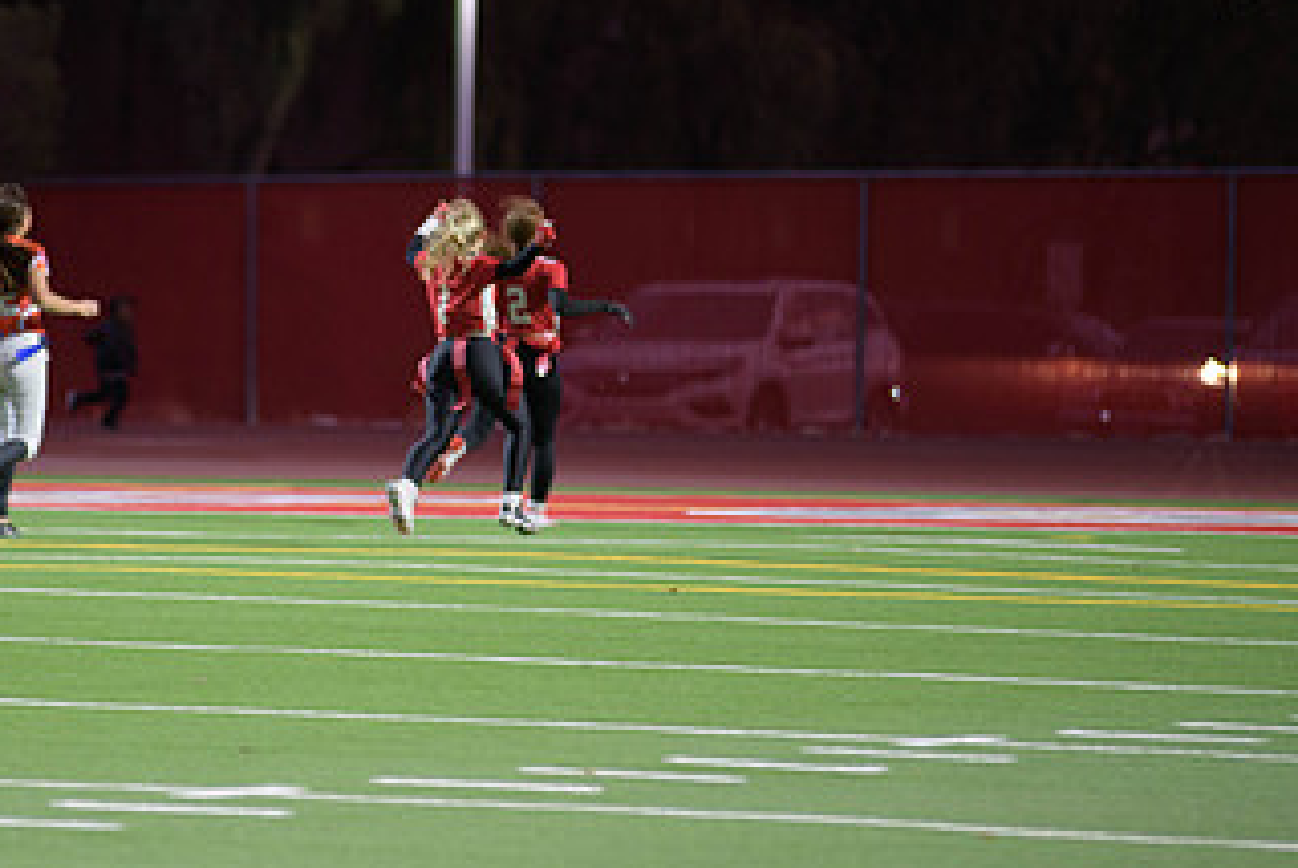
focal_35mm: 362
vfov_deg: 3.8
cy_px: 351
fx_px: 13064
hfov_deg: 5.7
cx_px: 312
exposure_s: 1/200
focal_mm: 200
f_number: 2.8
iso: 1250
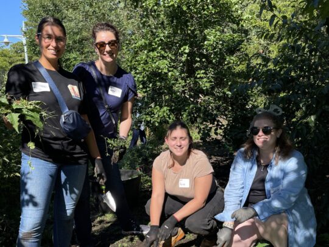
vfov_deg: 53.1
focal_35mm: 26
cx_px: 164
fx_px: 247
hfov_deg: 67.3
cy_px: 124
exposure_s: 1/2257
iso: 50
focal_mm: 4.2
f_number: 1.6
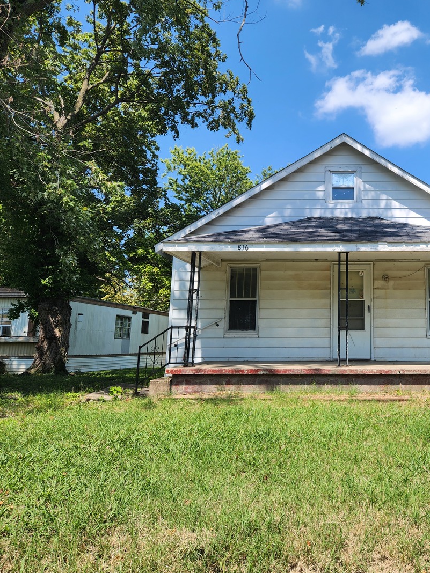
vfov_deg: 58.4
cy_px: 288
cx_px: 351
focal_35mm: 31
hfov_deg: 43.1
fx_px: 513
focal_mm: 5.4
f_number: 1.8
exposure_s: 1/1099
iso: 20
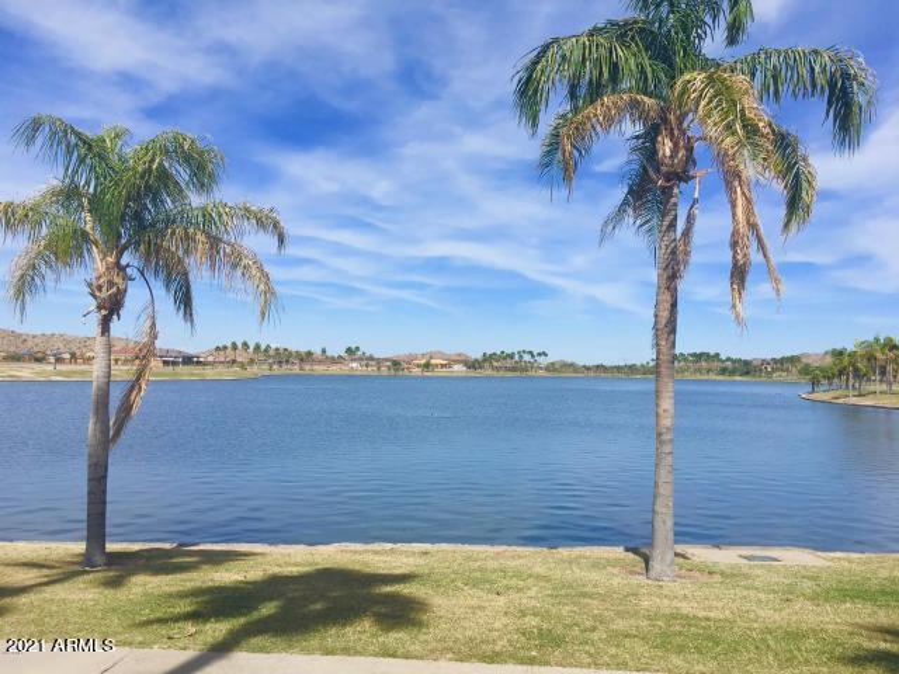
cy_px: 337
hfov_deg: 61.7
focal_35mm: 29
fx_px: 753
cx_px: 450
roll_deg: -1.3
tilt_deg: +3.0
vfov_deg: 48.2
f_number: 2.2
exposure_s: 1/2564
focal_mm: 4.15
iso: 25
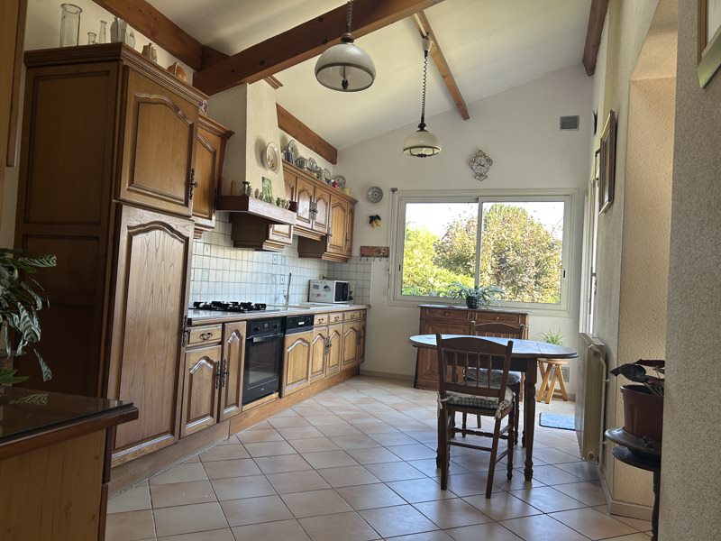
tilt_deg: +1.4
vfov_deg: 53.1
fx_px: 542
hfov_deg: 67.3
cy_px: 270
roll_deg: -3.4
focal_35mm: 26
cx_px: 360
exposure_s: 1/121
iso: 64
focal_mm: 5.7
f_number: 1.5
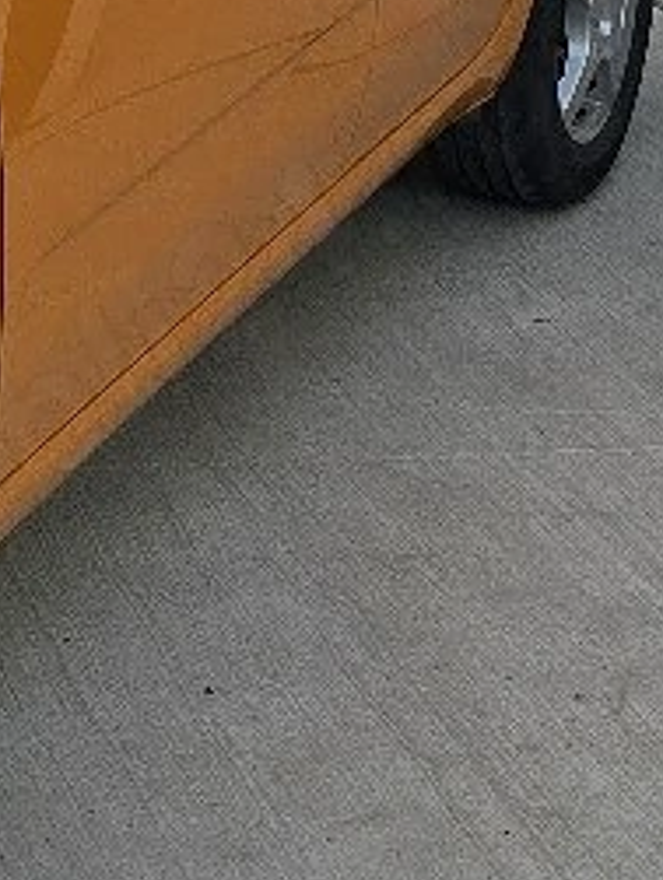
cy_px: -440
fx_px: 3108
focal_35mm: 122
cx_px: -498
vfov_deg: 15.0
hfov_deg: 11.4
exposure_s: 1/370
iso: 40
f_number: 1.7
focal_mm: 6.3
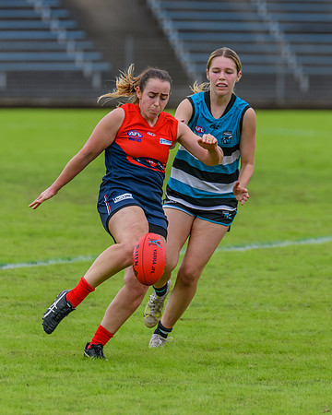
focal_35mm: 710
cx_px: 133
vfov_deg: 2.7
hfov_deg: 2.2
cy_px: 216
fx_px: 8723
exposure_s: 1/2000
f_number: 5.6
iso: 800
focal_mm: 420
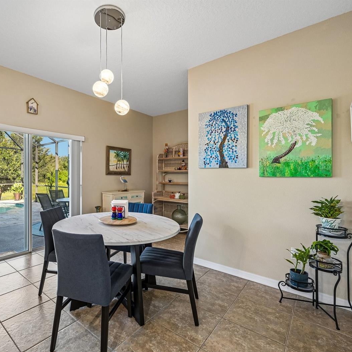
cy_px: 177
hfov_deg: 79.0
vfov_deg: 80.7
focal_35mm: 18
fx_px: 207
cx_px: 129
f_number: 8
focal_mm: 14
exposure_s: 1/10
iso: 400
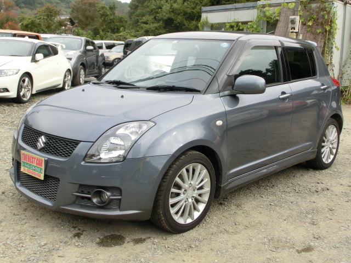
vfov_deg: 32.9
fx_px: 446
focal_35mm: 44
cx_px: 176
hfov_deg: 42.9
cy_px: 132
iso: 100
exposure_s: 1/200
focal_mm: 7.87
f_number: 4.2
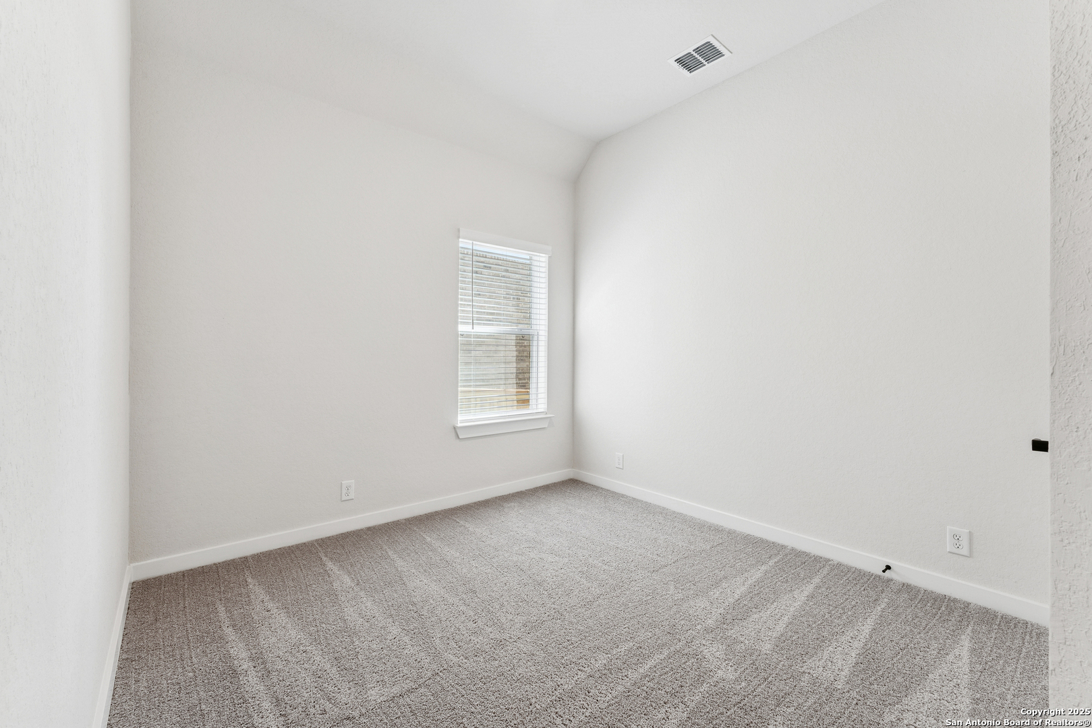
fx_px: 446
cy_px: 364
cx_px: 546
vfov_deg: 78.5
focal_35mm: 15
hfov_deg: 101.5
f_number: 14
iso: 100
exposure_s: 1/2
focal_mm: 14.7
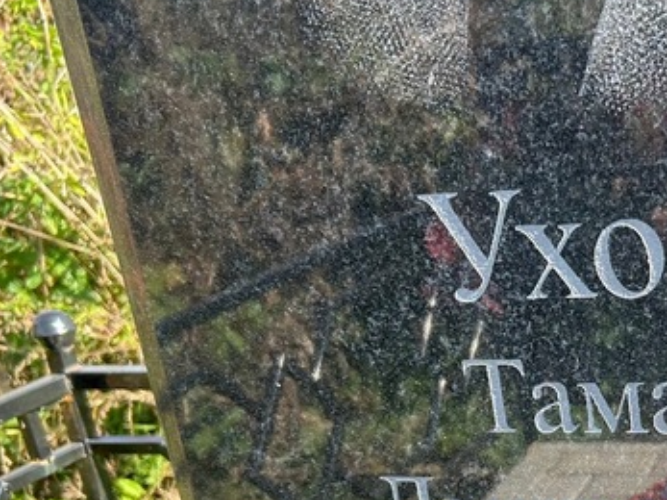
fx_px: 1156
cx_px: 642
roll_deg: +1.6
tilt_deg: -18.6
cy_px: 456
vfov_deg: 23.7
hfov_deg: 30.3
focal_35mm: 60
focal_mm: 5.7
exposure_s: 1/383
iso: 50
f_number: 1.5
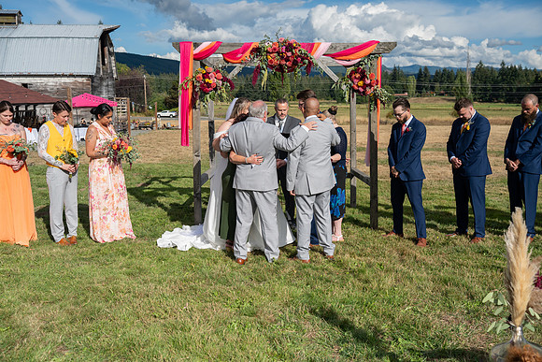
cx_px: 271
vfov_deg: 37.9
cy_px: 181
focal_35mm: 35
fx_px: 527
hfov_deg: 54.4
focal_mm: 35
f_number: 4.5
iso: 400
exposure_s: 1/5000
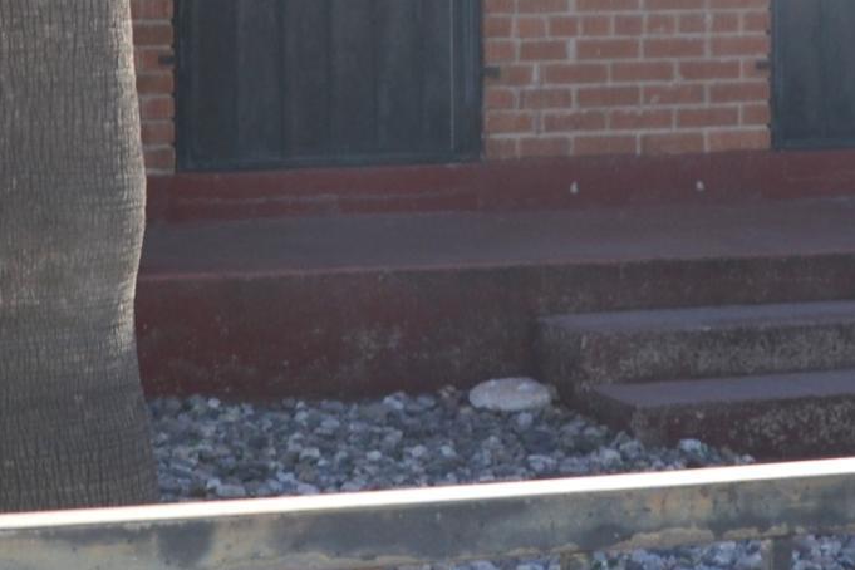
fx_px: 2826
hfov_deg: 17.2
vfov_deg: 11.3
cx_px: 334
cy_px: -113
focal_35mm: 119
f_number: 7.1
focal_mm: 18
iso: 100
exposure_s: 1/200
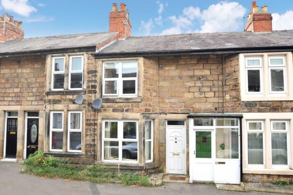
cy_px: 97
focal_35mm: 25
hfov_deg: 71.5
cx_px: 150
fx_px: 203
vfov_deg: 51.3
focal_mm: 24
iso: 400
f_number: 8
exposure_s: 1/125
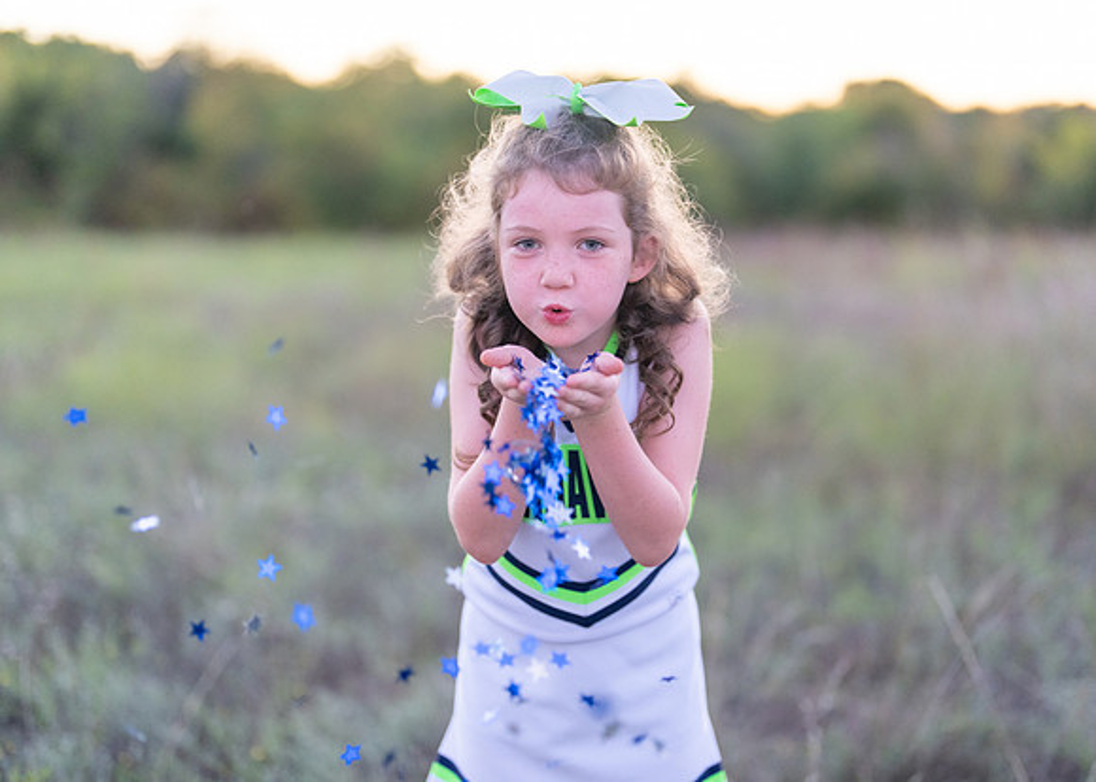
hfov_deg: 33.4
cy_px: 352
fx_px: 1825
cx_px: 598
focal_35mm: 59
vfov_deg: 24.2
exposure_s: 1/1000
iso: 1000
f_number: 1.2
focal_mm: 50
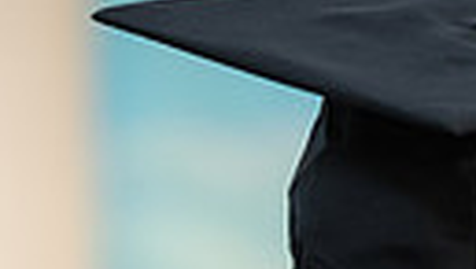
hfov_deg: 3.9
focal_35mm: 546
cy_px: 496
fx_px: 6901
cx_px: 771
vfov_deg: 2.2
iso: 3200
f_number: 2.8
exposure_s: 1/200
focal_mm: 116
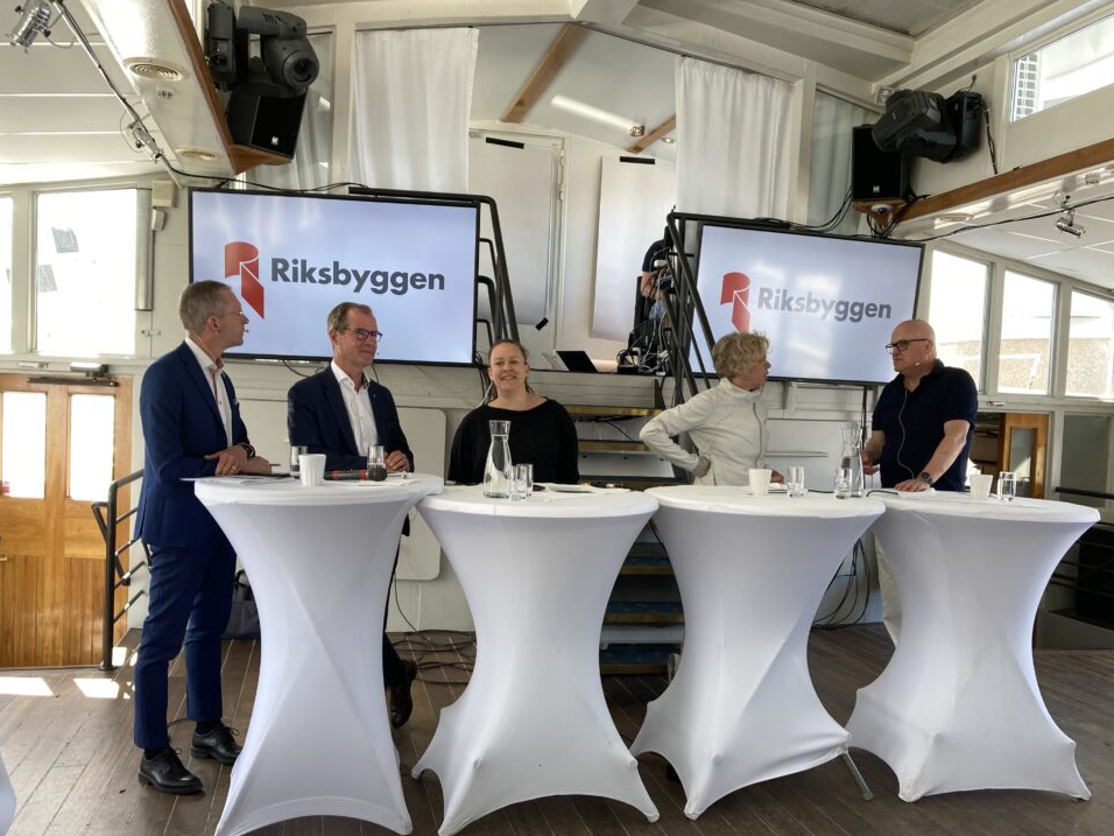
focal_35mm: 30
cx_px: 538
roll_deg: -2.2
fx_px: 965
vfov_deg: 46.8
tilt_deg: -3.5
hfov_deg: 60.0
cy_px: 441
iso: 25
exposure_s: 1/100
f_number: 1.8
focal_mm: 3.99
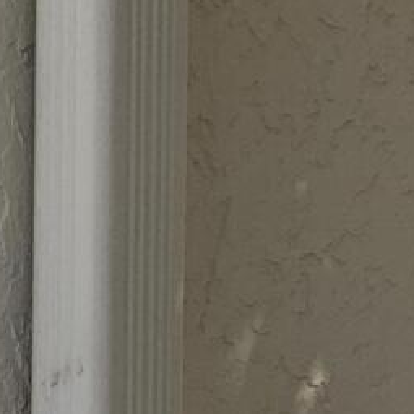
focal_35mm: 180
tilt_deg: -6.0
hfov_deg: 8.5
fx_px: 2436
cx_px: -700
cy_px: 787
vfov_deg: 9.2
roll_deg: +0.5
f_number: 1.8
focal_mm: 4.25
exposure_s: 1/481
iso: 25
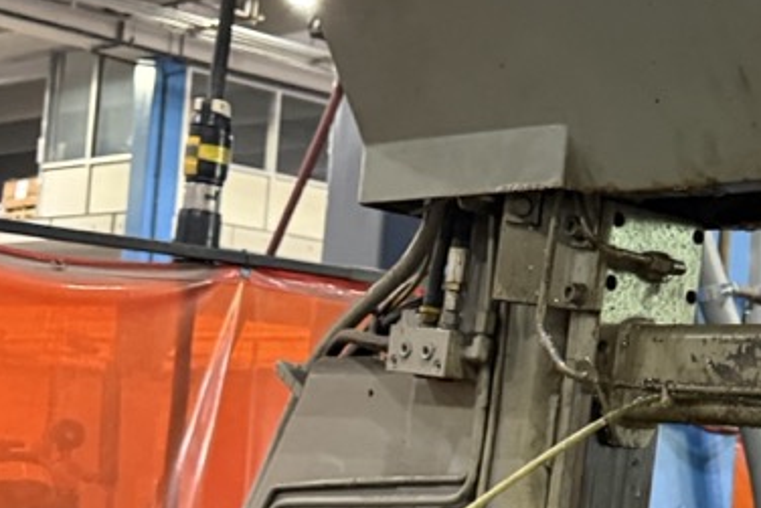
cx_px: 931
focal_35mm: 85
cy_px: 362
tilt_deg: +4.6
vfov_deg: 16.0
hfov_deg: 22.0
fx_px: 1797
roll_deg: -3.9
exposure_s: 1/60
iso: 500
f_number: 1.78
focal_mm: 6.76
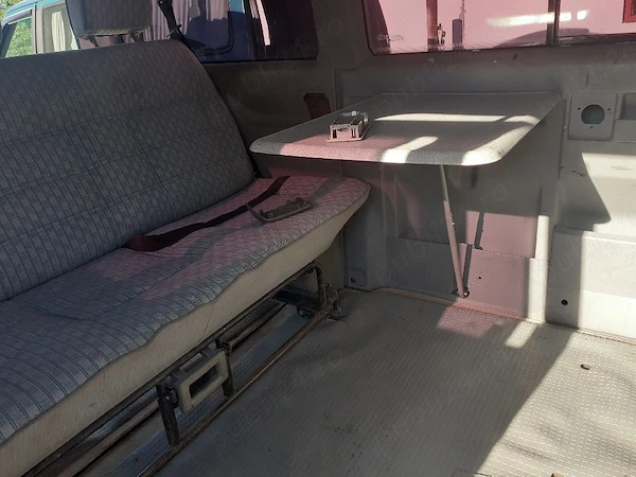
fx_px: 496
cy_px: 238
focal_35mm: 27
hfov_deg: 65.3
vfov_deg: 51.4
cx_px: 318
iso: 40
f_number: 1.9
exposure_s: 1/116
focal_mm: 3.6
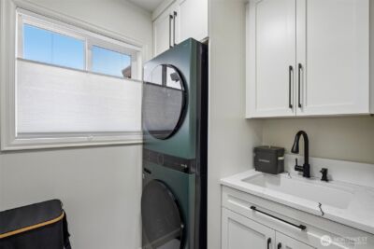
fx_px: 166
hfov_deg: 96.7
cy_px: 124
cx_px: 187
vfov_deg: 73.8
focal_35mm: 16
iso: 400
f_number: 8
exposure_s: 1/25
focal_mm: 16
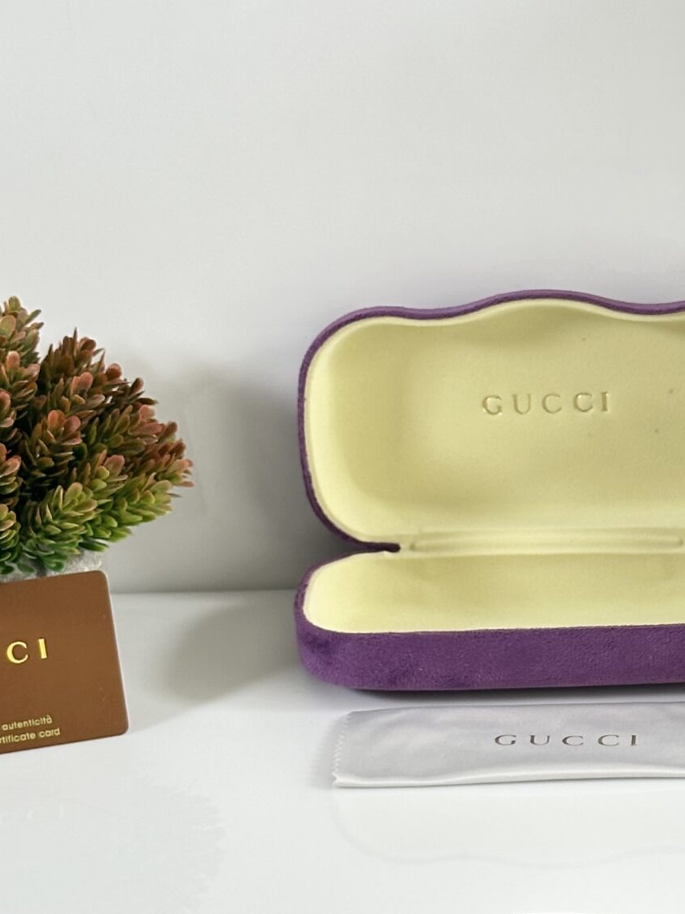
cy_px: 630
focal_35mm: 108
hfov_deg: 13.5
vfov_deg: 18.1
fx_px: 2851
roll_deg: +1.4
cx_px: 709
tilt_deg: -25.2
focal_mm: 6.86
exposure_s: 1/100
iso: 80
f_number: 1.78
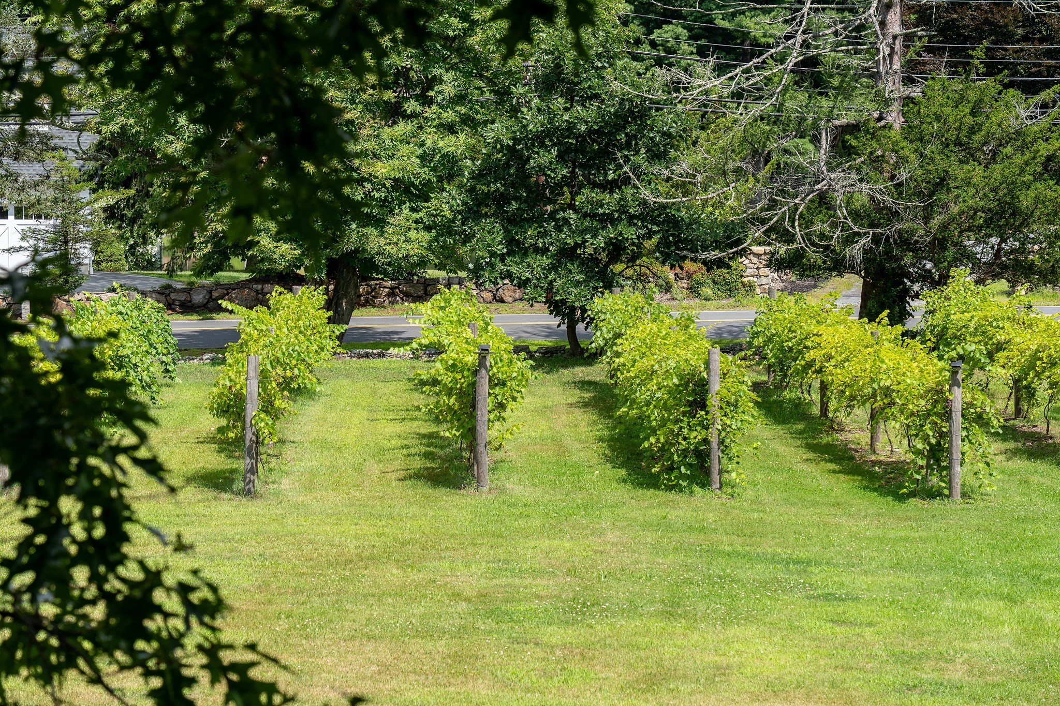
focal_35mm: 105
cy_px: 353
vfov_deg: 13.0
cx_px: 530
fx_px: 3091
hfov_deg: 19.5
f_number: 8
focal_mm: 105
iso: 200
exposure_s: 1/250
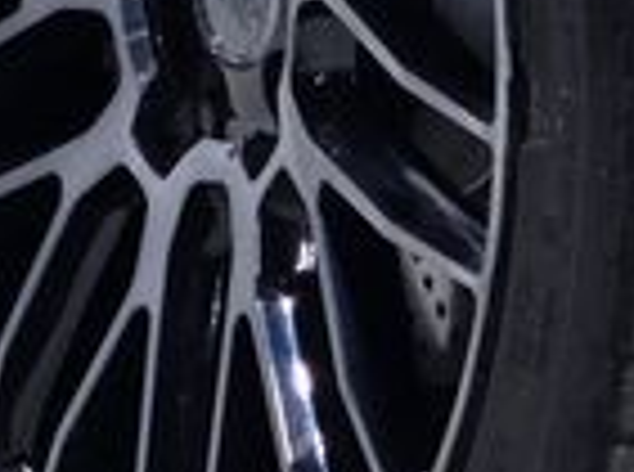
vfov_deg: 4.7
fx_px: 5736
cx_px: -40
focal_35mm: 314
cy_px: -432
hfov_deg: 6.3
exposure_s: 1/120
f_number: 2.4
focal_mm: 7.9
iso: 200
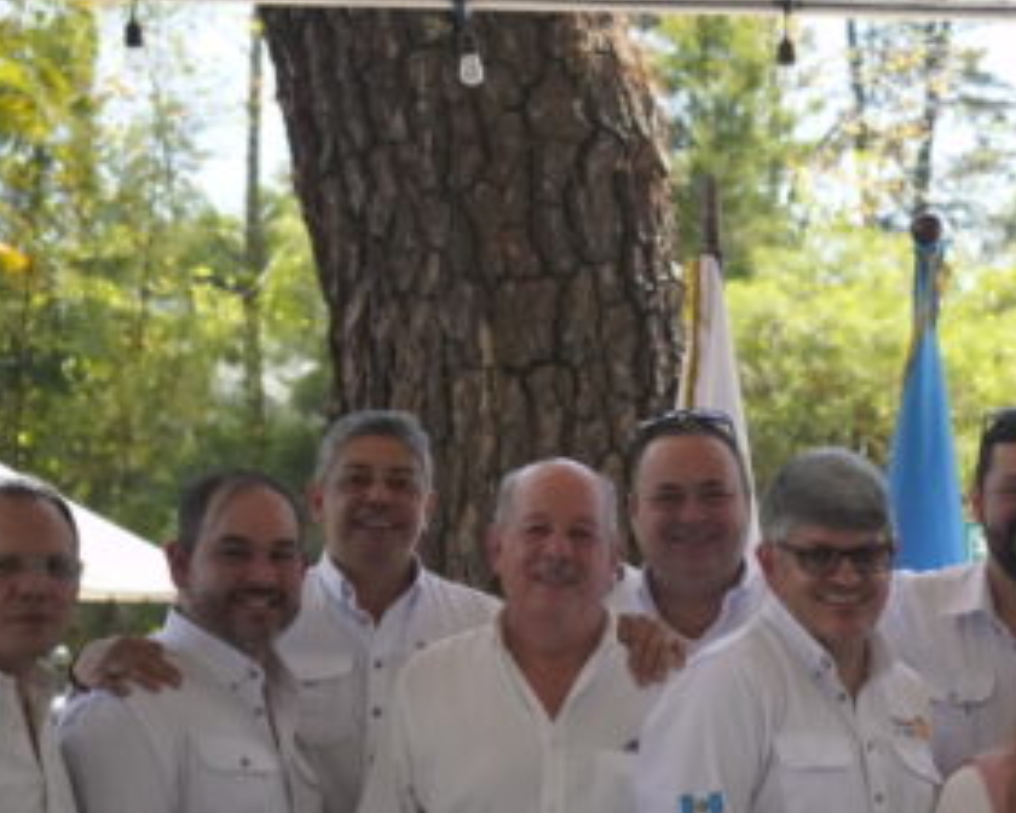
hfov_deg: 14.5
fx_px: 3879
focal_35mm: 129
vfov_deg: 11.9
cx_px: 1194
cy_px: 583
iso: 6400
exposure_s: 1/160
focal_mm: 50
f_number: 4
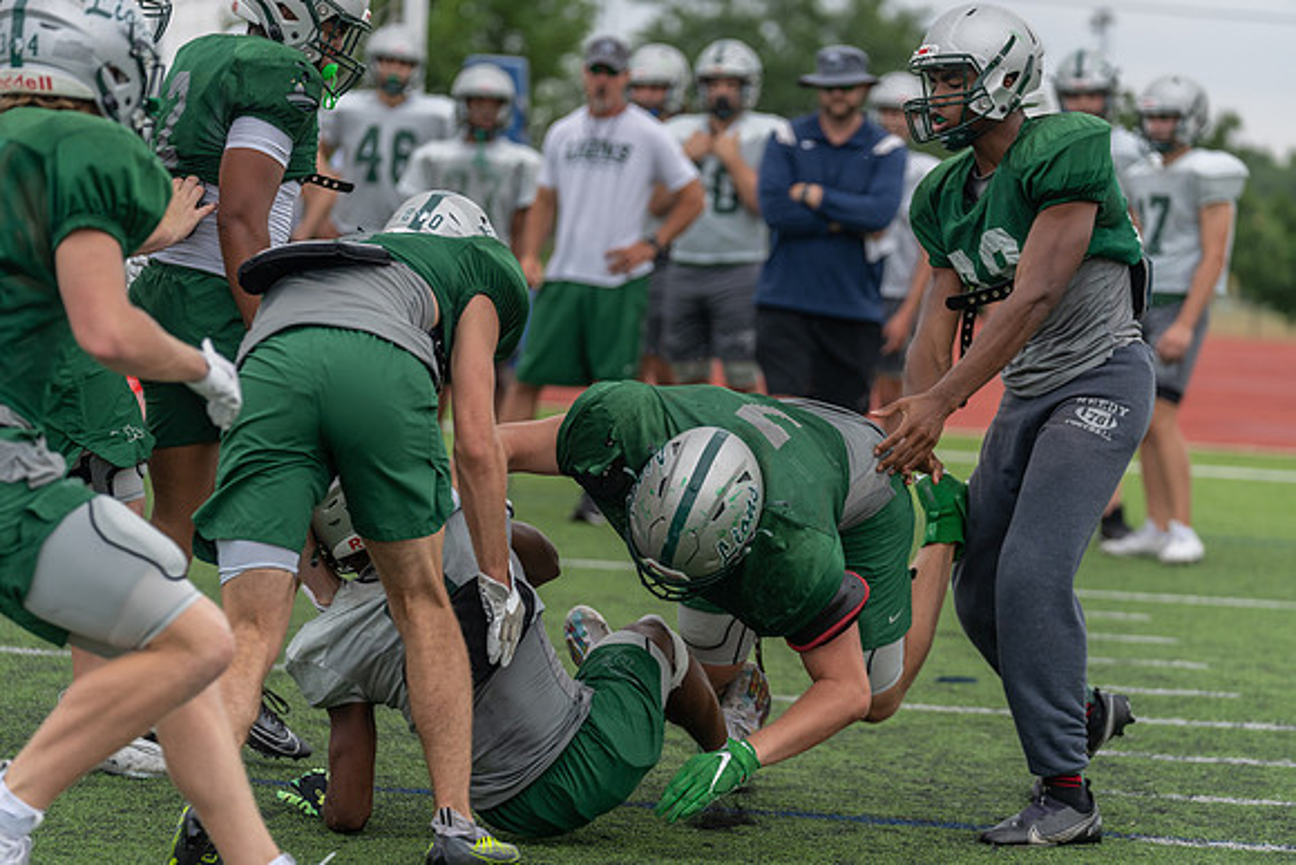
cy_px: 432
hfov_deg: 13.2
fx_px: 5581
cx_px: 648
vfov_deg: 8.9
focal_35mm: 155
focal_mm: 155
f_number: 3.5
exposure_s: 1/1250
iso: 200
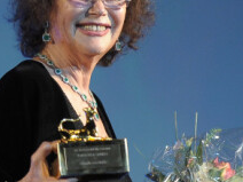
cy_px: 129
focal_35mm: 382
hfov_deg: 5.2
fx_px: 2682
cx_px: 91
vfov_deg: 3.9
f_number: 2.8
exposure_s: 1/250
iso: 1250
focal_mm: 145
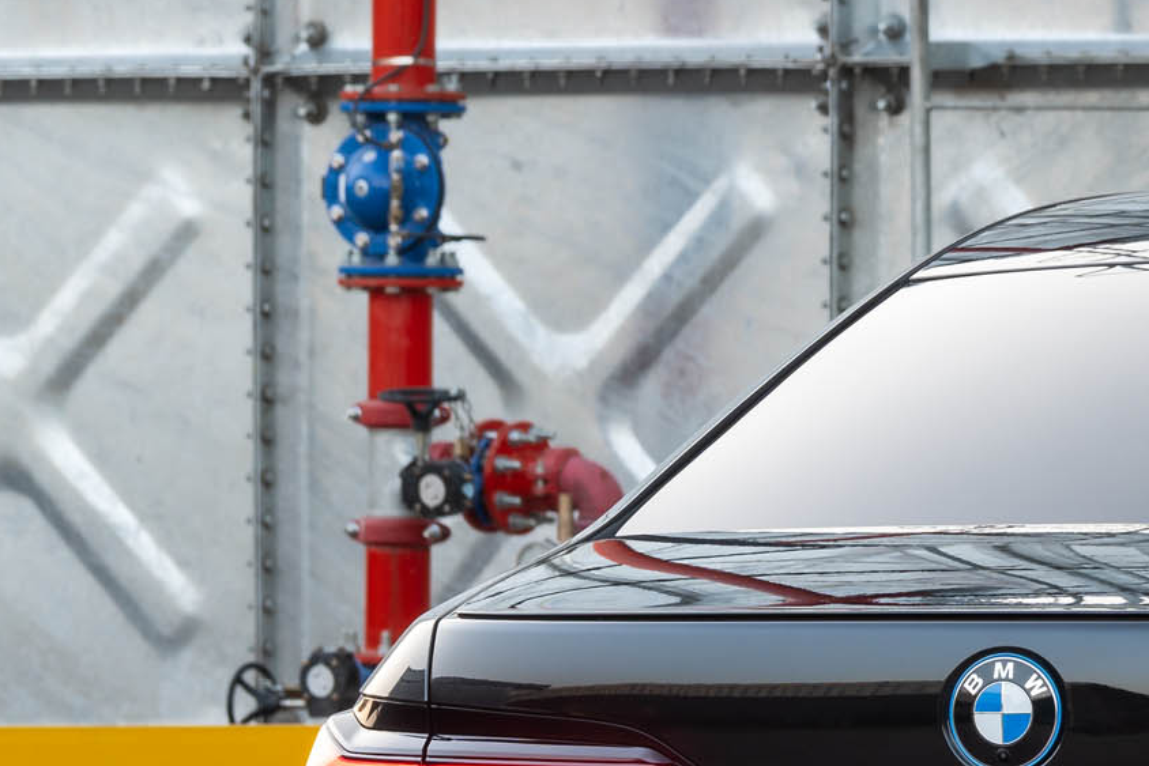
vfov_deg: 3.2
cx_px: 1901
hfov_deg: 4.7
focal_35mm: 436
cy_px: 385
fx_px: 13917
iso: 100
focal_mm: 105
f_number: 8
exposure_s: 1/1.25
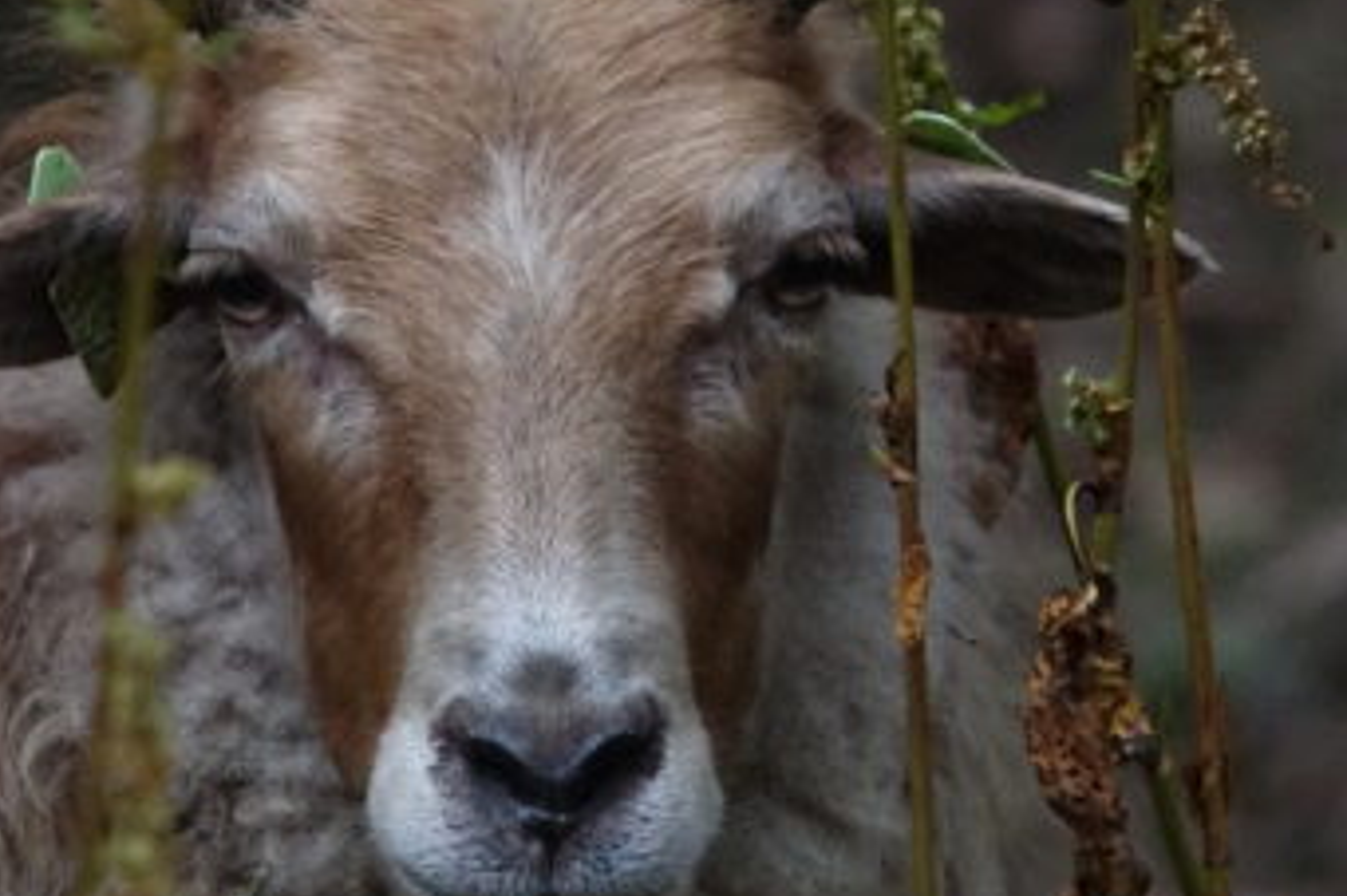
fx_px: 31413
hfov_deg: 2.5
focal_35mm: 840
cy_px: 377
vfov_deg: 1.6
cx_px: 407
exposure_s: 1/1000
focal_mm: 163.85
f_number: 4
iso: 2500
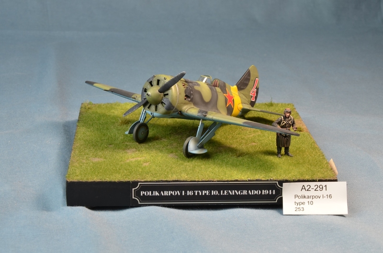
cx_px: 192
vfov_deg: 15.6
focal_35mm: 87
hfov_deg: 23.4
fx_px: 924
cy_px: 126
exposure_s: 1/4
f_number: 16
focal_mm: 58
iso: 200
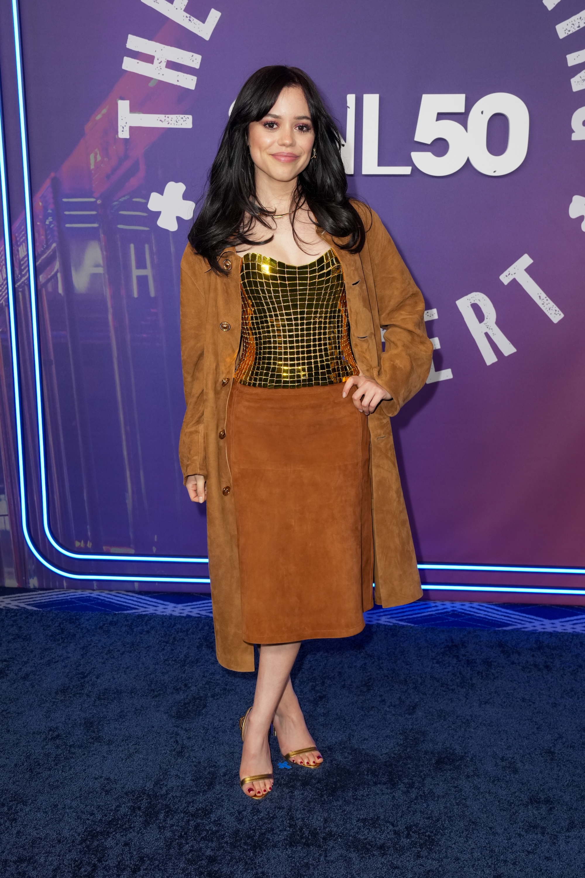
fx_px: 853
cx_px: 292
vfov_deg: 54.4
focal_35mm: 35
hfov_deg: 37.9
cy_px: 439
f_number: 6.3
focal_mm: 35
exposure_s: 1/200
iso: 1000
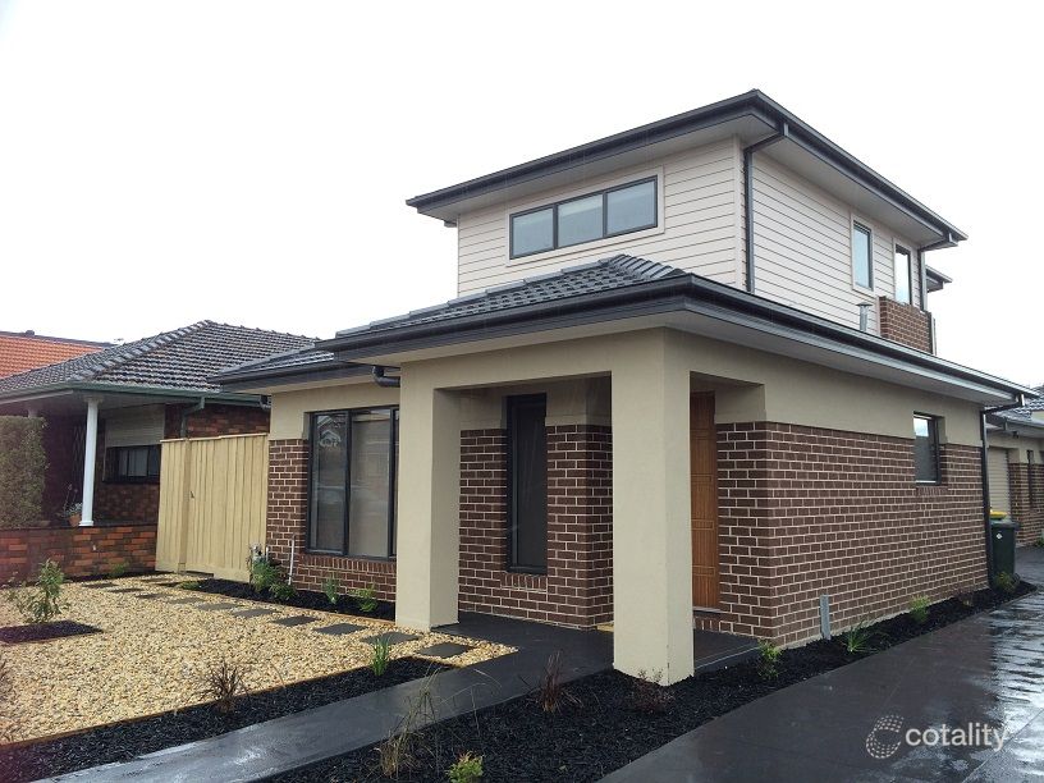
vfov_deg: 46.8
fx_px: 905
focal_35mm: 30
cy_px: 392
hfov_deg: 60.0
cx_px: 522
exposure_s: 1/60
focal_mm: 4.12
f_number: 2.2
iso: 40
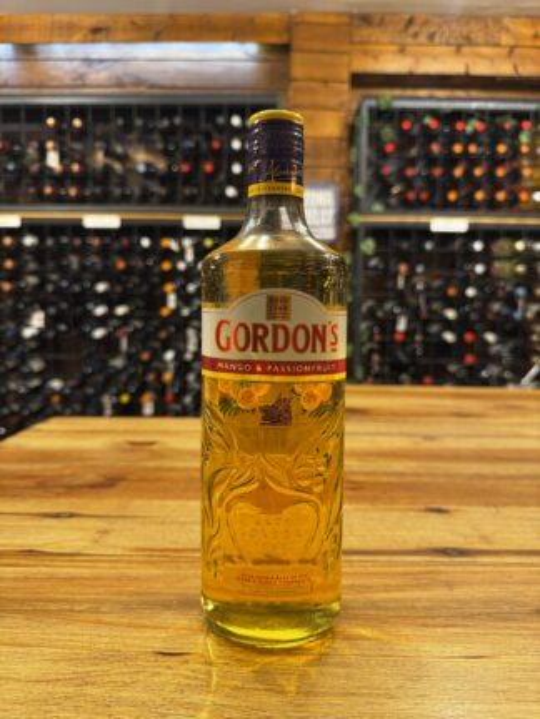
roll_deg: -0.7
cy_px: 360
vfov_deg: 71.6
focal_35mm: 24
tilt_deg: -5.2
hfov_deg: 56.8
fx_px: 499
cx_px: 270
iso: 250
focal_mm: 6.76
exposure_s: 1/50
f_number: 1.78
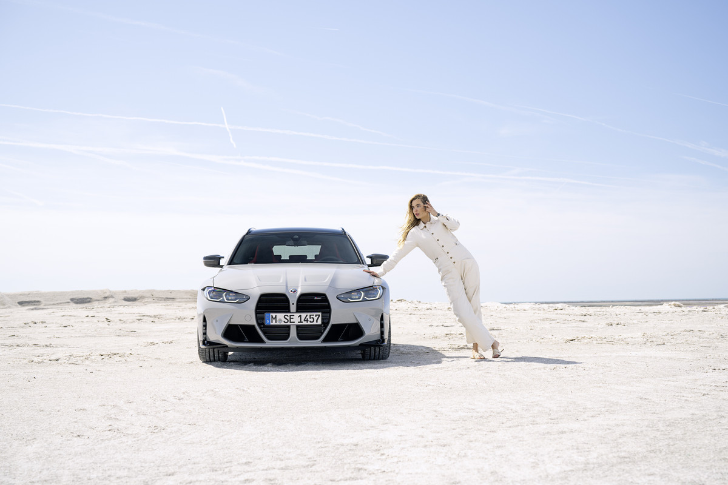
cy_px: 242
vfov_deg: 27.0
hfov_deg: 39.6
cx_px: 364
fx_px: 1011
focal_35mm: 50
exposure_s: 1/200
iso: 100
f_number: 4.5
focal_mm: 50
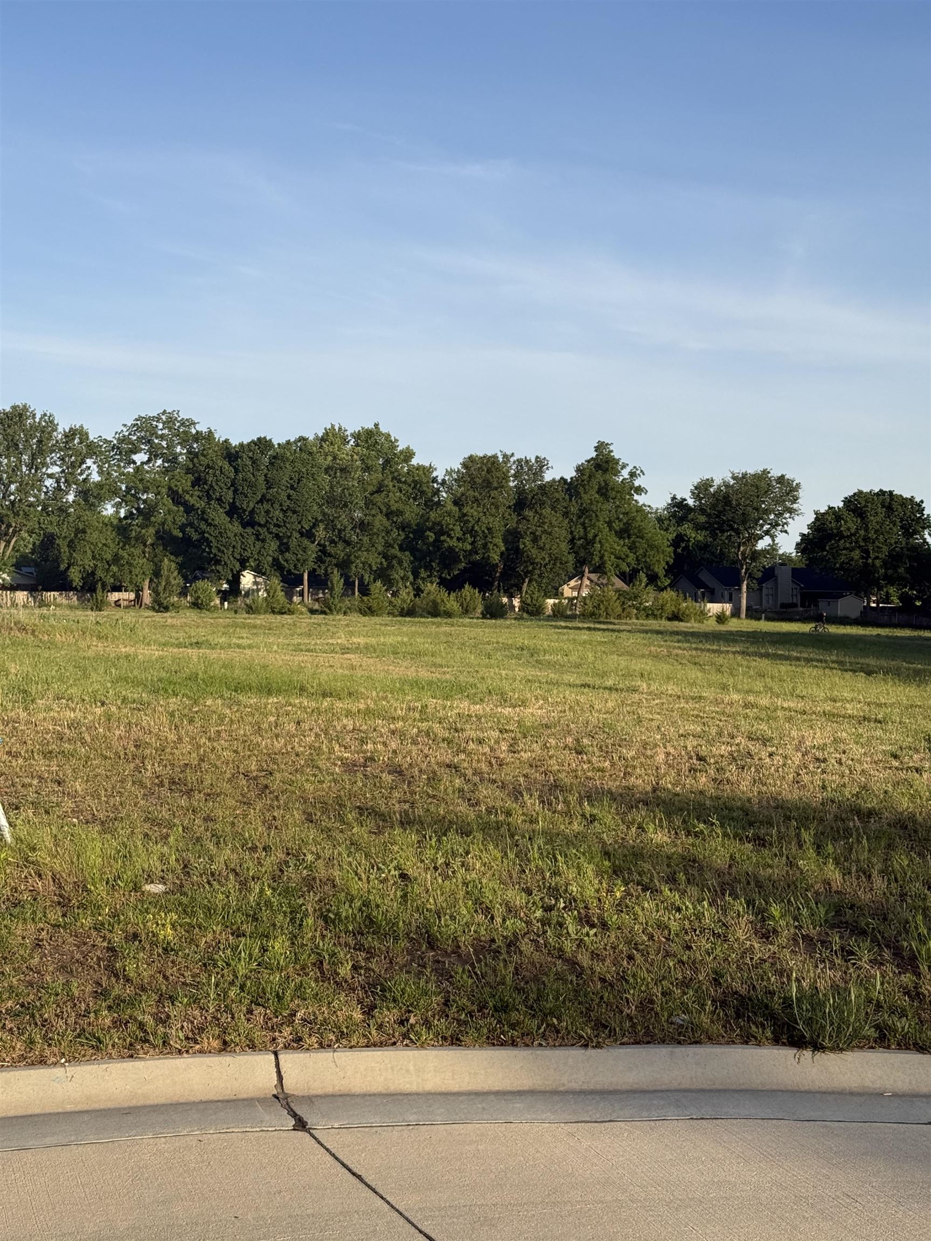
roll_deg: -1.4
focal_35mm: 48
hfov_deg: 30.3
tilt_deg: +0.0
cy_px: 620
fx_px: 1721
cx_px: 466
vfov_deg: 39.7
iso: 64
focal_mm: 6.76
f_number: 1.78
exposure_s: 1/3704
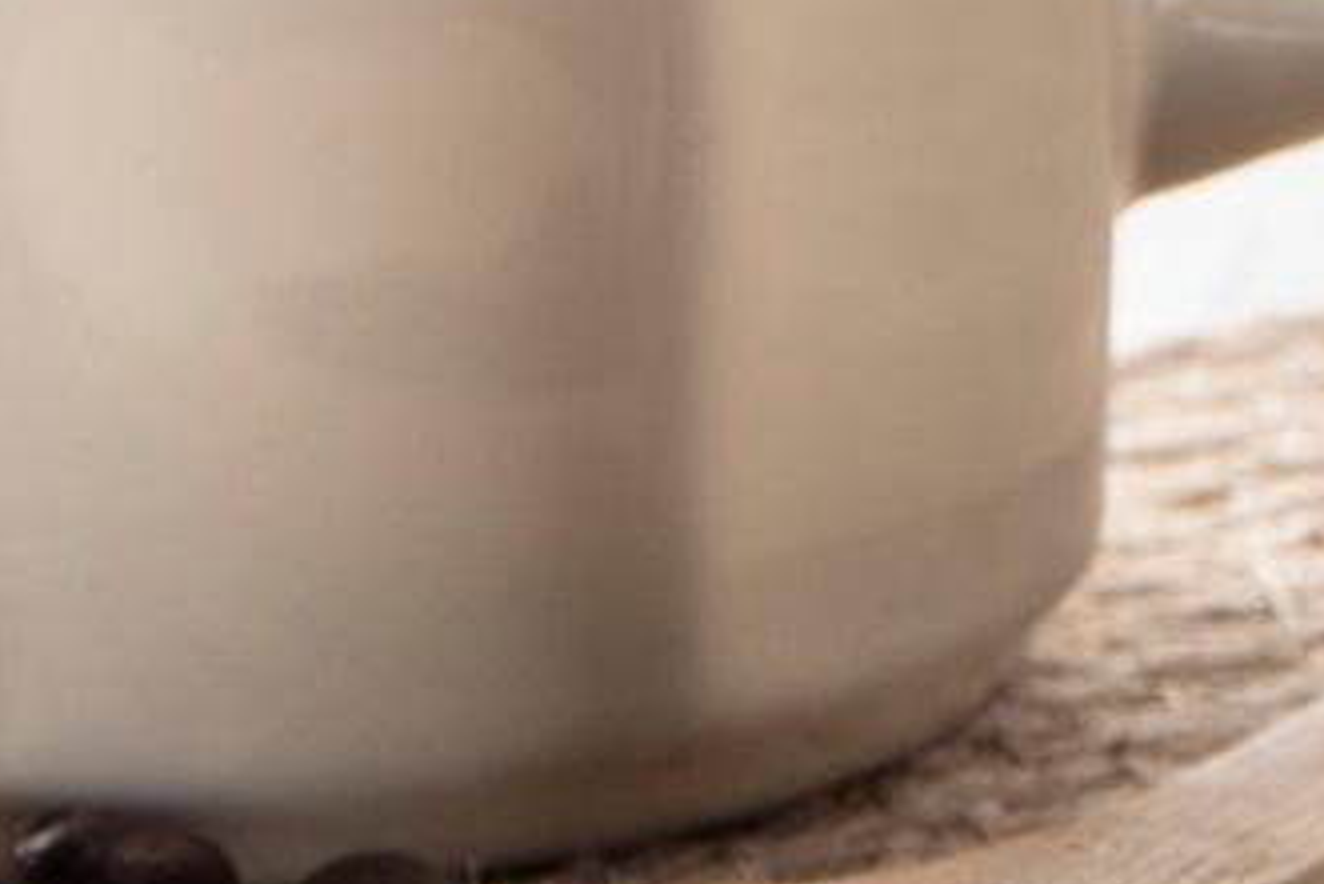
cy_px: -680
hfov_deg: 3.9
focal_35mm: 528
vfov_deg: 2.6
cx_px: 1668
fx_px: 19426
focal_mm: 70
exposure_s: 1/160
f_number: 13
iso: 100
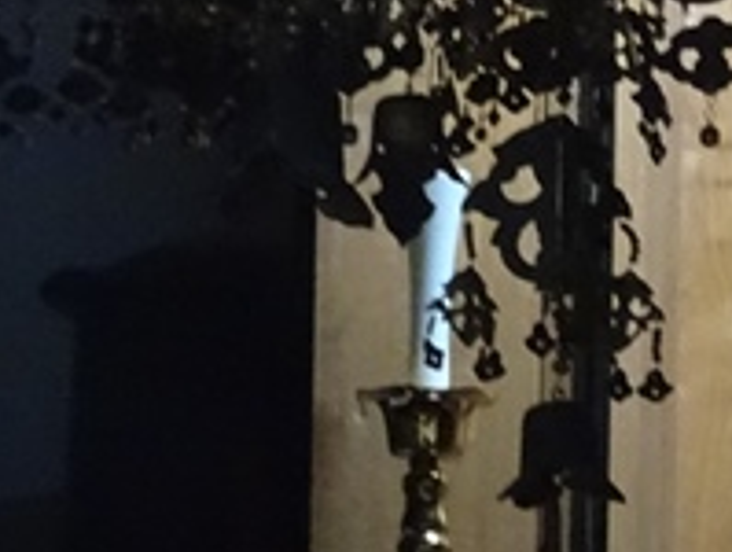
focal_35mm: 316
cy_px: 186
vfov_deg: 4.7
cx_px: 1067
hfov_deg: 6.2
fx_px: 6694
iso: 1600
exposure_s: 1/6
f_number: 5
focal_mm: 15.45
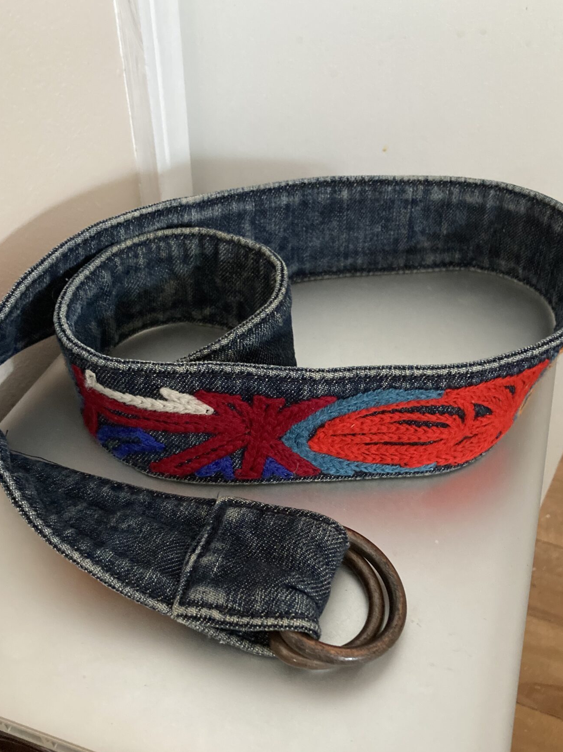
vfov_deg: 55.2
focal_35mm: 33
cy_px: 425
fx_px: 716
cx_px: 295
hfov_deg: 42.9
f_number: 1.8
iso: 500
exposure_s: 1/30
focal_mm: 3.99
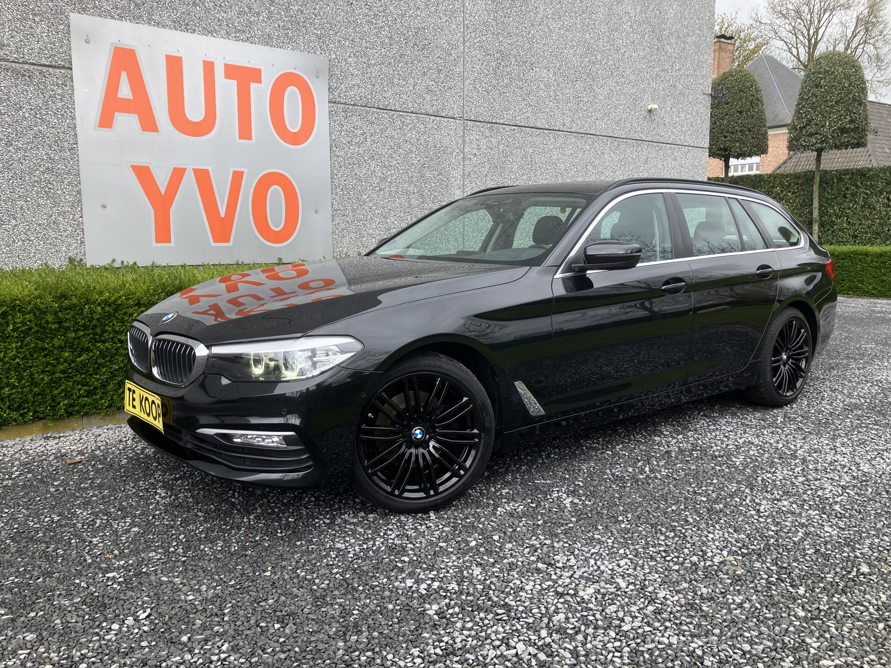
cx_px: 446
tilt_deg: -6.6
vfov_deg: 49.7
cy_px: 334
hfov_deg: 63.4
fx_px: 721
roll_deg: +0.9
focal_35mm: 28
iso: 32
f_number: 1.8
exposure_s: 1/368
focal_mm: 3.99
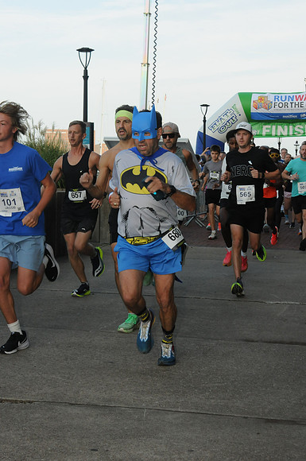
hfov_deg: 18.9
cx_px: 153
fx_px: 921
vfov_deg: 28.1
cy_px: 230
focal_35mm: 72
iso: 800
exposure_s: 1/250
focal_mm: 48
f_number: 16
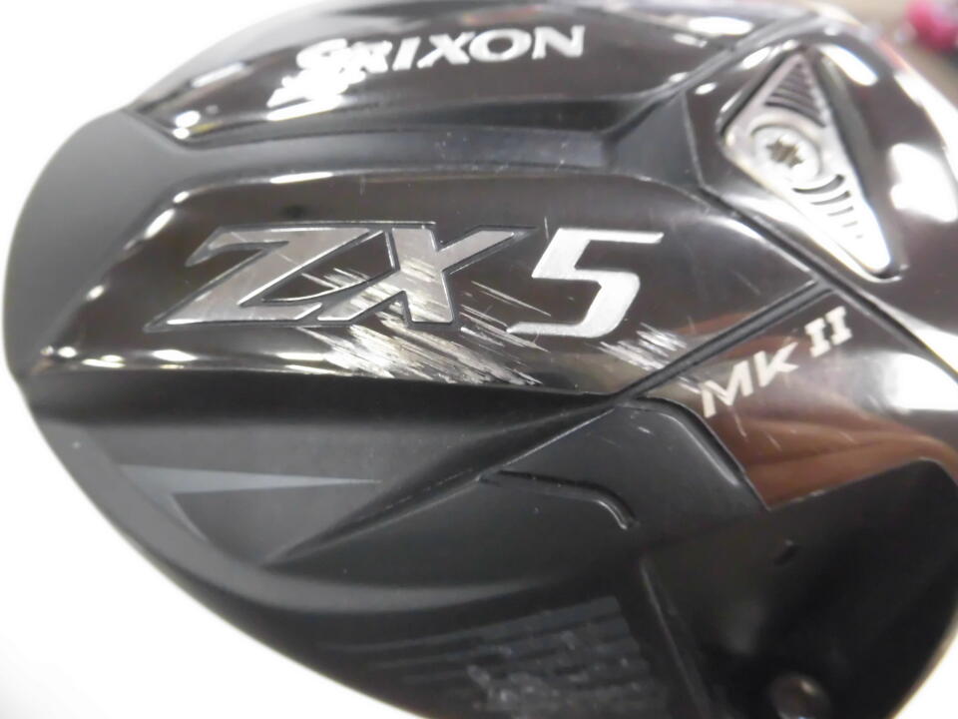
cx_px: 479
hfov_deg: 71.6
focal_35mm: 24
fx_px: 664
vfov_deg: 56.8
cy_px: 360
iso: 800
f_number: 3.1
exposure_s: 1/40
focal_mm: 4.3
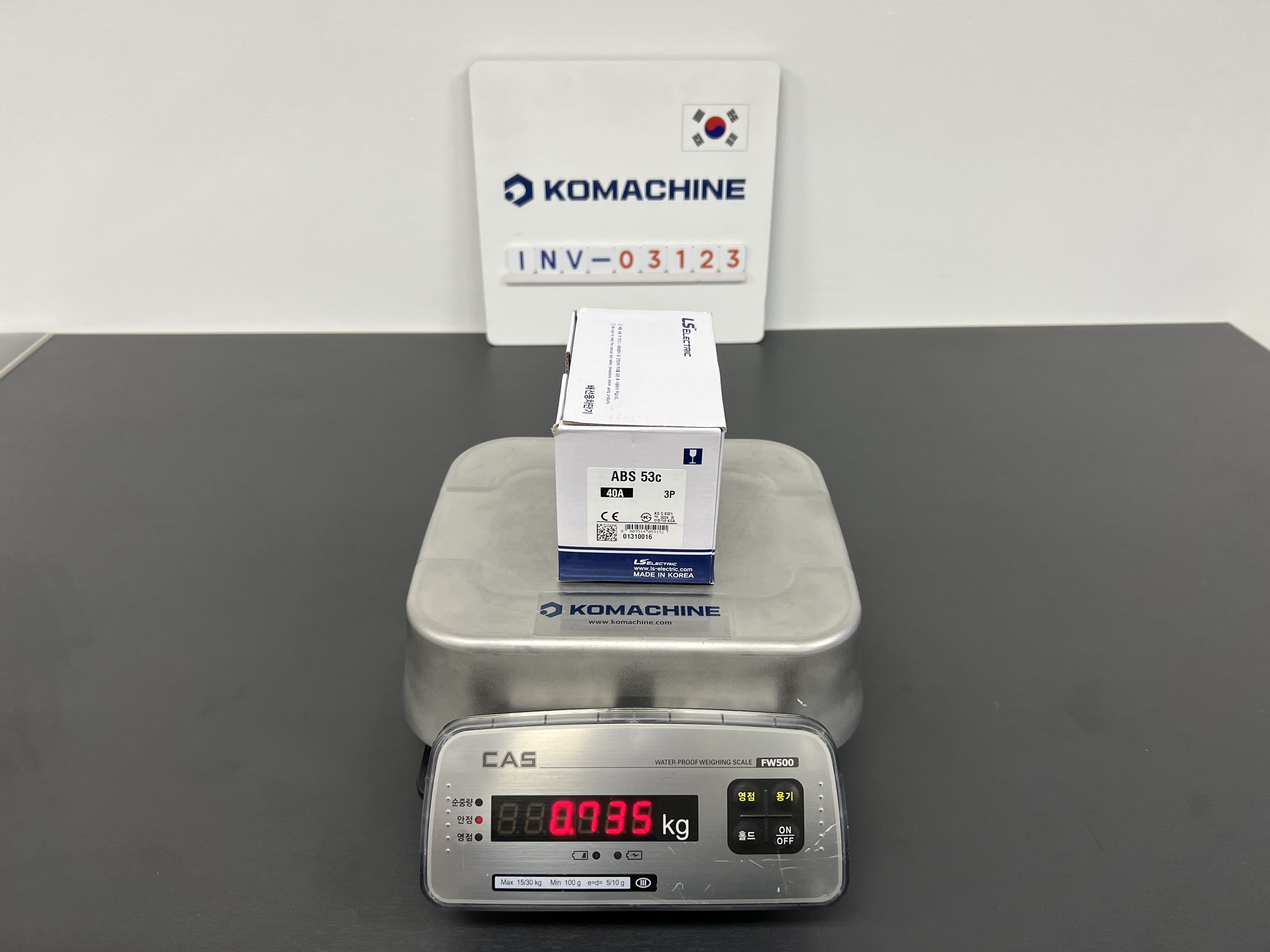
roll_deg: -0.7
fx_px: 954
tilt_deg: -30.7
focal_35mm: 26
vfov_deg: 53.1
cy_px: 476
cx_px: 635
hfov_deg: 67.3
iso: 100
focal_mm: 5.7
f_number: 1.5
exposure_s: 1/120
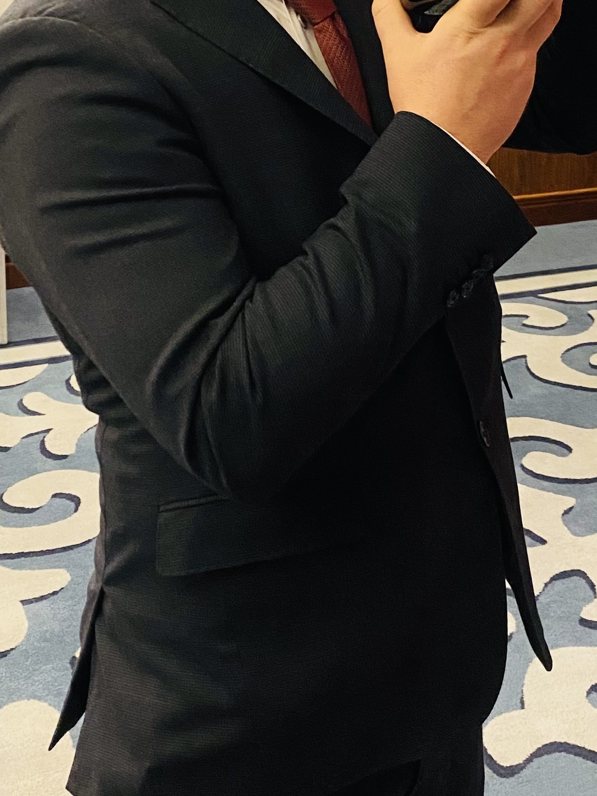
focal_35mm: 61
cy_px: 117
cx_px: 329
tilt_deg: -10.0
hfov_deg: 24.0
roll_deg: -0.3
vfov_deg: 30.6
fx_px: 1403
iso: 640
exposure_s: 1/30
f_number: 1.8
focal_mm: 4.25
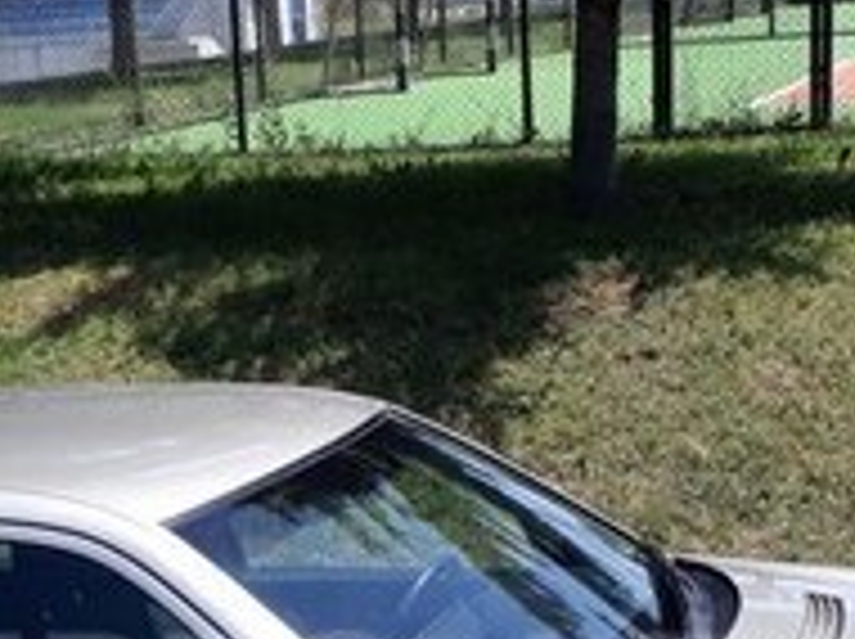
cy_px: 700
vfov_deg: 15.3
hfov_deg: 20.8
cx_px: 256
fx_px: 2319
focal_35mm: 94
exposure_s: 1/1005
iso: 40
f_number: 1.9
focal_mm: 3.6
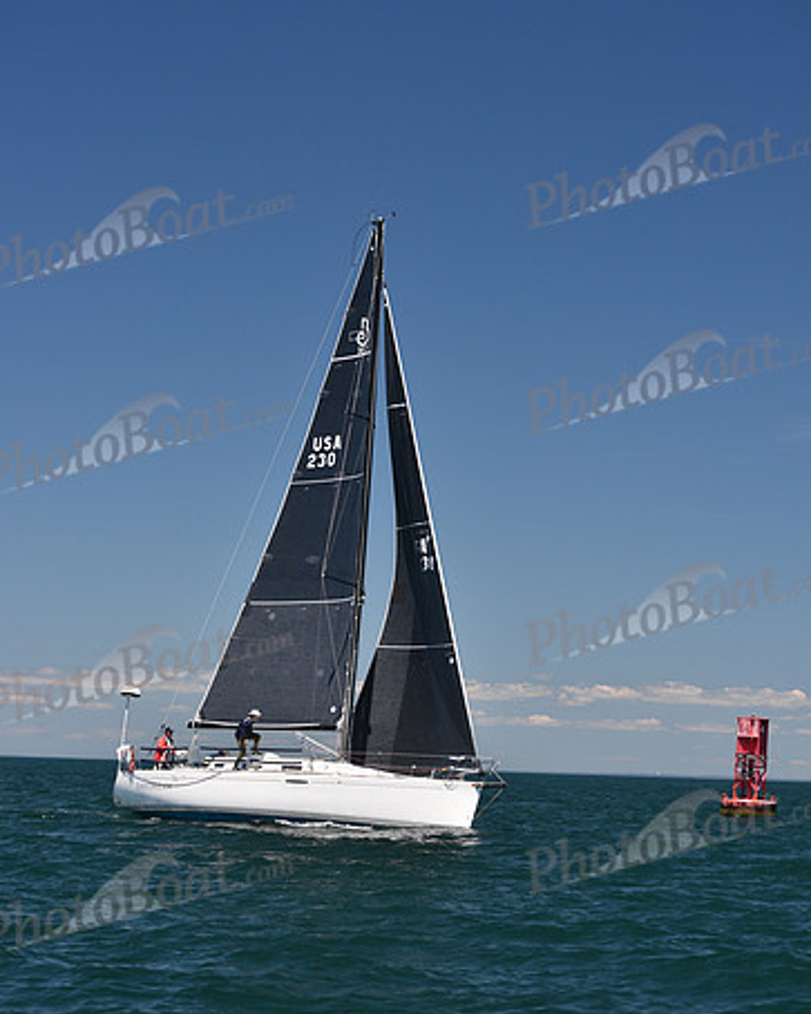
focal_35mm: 96
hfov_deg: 16.0
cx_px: 410
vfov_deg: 20.0
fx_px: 2881
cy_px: 525
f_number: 5
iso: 250
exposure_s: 1/800
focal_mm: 80
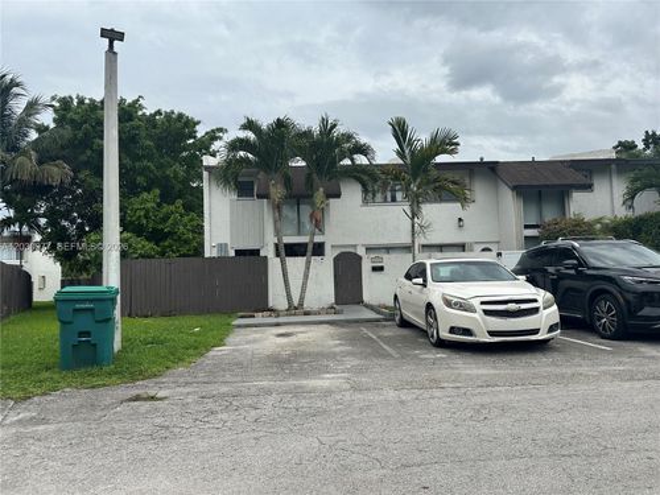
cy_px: 248
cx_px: 330
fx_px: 458
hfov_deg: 71.6
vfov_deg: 56.8
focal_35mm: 24
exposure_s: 1/7576
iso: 80
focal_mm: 6.86
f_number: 1.78
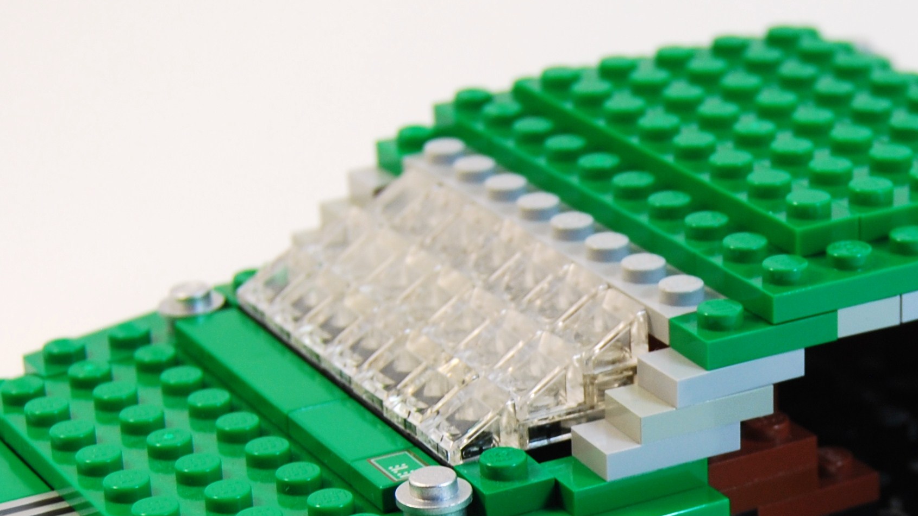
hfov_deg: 16.9
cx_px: 721
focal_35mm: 126
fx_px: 3072
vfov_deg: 9.6
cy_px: 491
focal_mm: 35
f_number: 5.6
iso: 200
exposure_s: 1/125
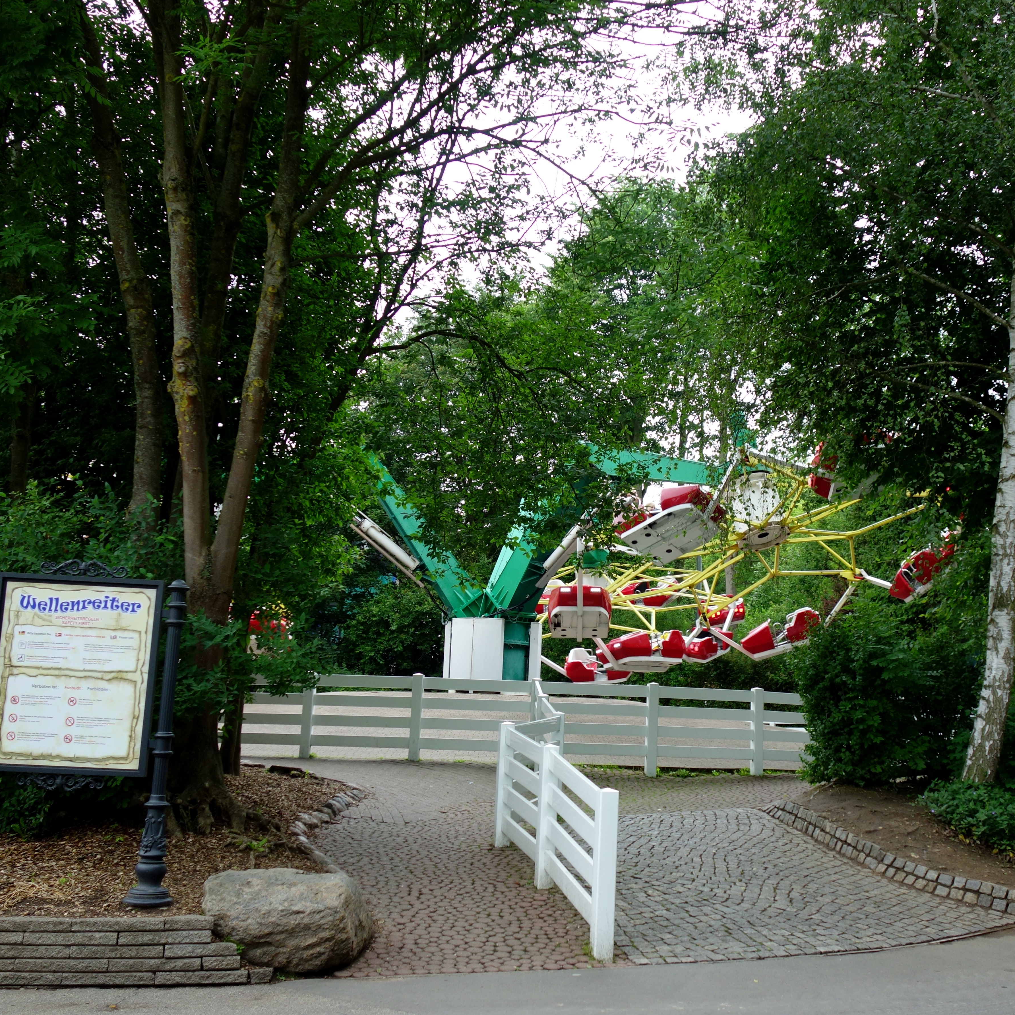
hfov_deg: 38.9
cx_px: 626
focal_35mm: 43
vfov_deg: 39.2
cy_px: 502
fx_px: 1426
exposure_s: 1/320
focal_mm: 12.18
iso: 125
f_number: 2.5
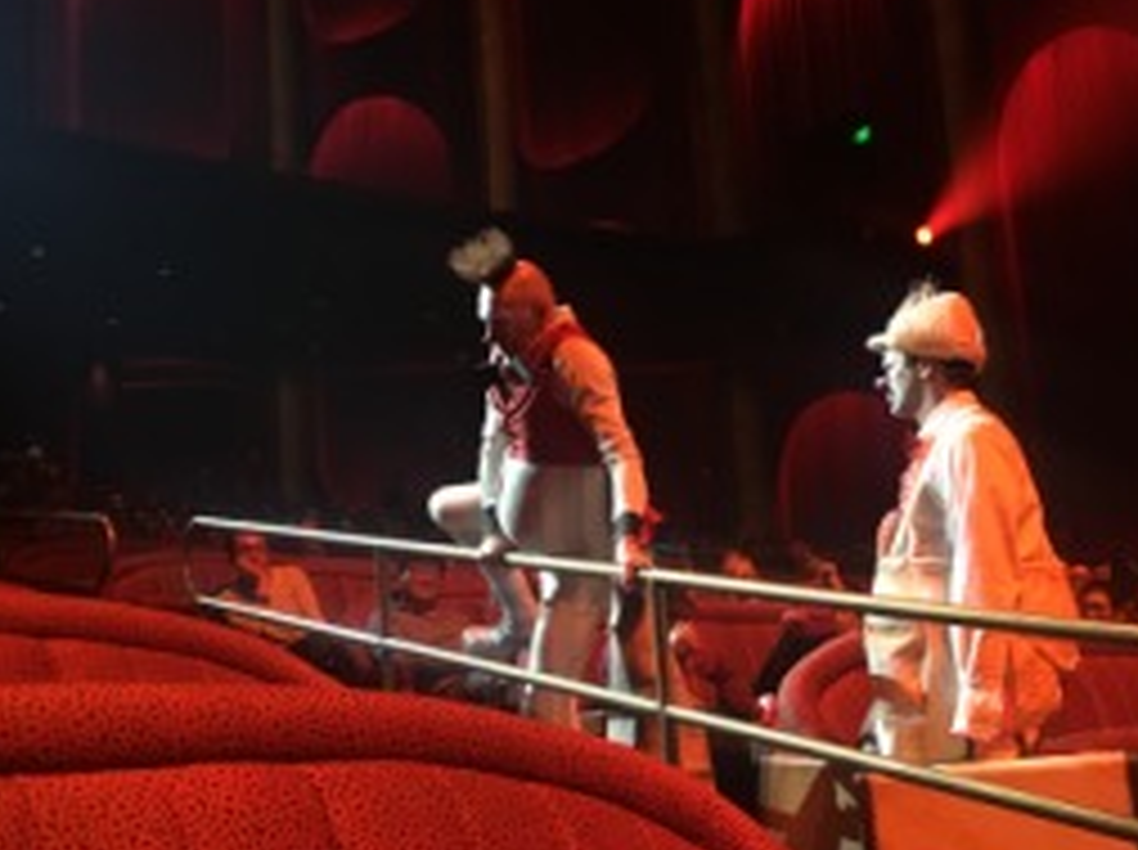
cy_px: 544
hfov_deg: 44.8
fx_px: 1379
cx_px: 585
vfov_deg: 34.0
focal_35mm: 42
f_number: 2.2
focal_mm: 4.15
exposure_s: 1/30
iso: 125
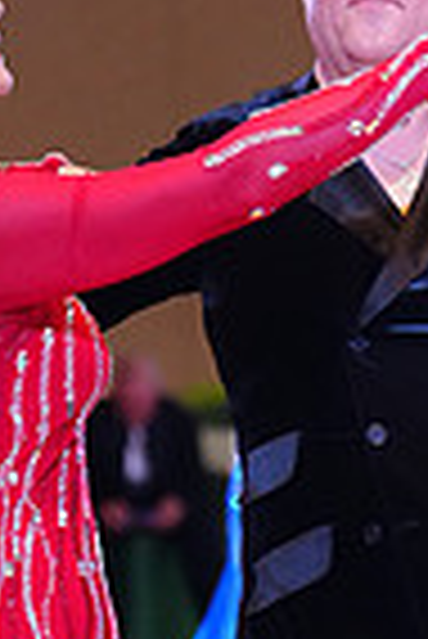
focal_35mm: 347
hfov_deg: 4.0
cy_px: 824
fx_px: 6173
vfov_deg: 5.9
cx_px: 209
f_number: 2.8
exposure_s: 1/400
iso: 5000
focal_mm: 85
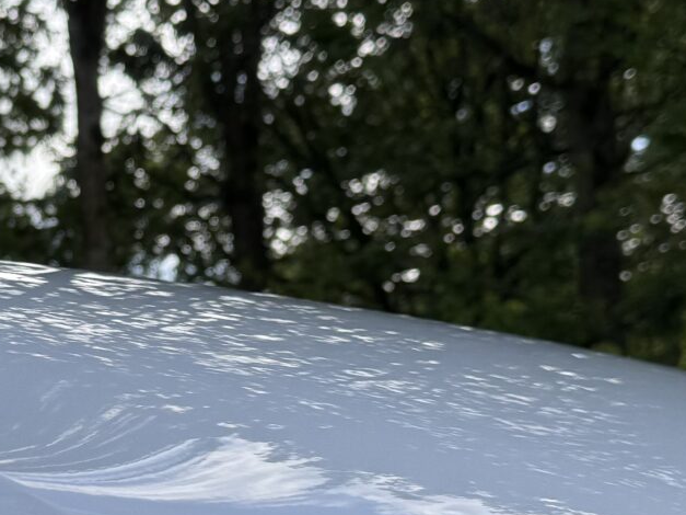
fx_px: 1942
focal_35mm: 98
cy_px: 460
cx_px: 0
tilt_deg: +5.1
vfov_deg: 14.9
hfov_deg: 19.5
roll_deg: +1.9
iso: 80
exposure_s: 1/2110
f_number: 1.78
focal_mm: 6.76
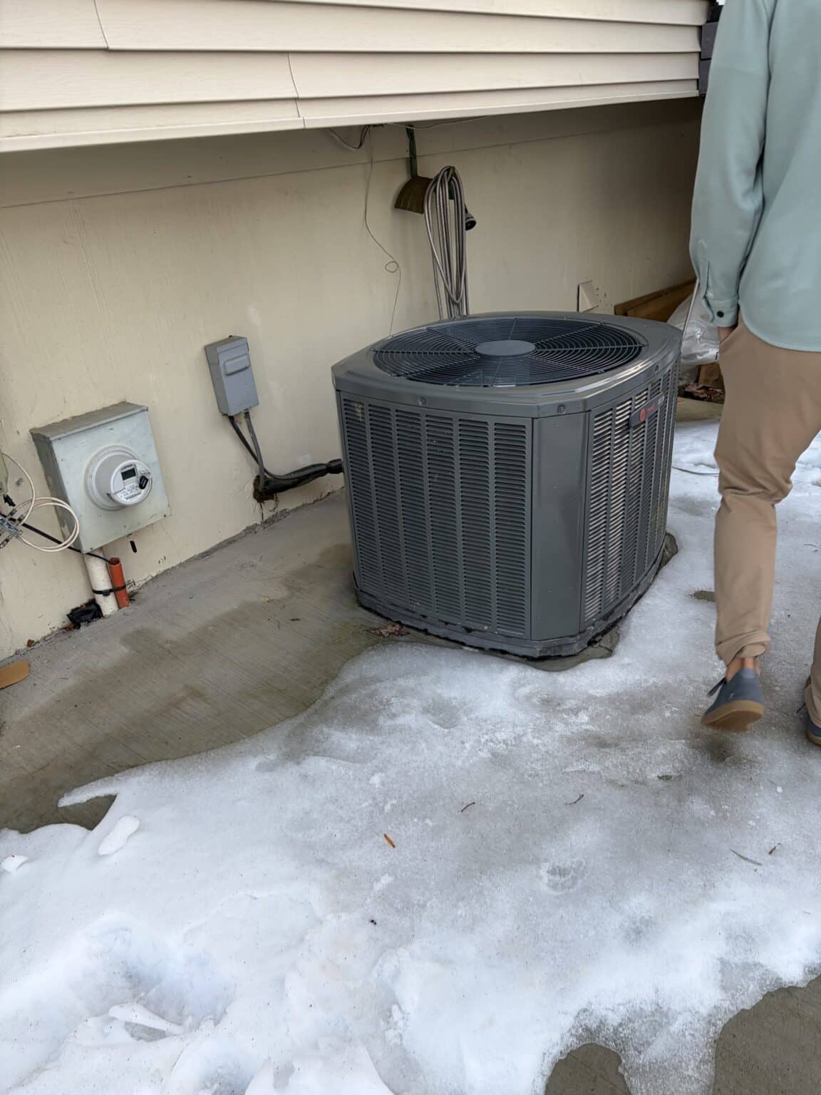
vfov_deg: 67.3
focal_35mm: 26
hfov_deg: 53.1
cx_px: 410
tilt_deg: -24.6
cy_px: 548
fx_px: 822
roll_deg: +4.3
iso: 40
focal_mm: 5.96
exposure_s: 1/122
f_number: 1.6
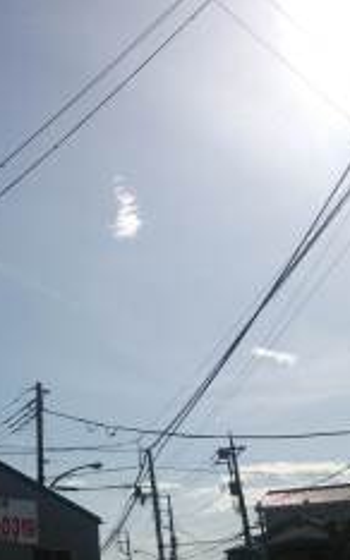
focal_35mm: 54
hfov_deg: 23.2
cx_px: 22
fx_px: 825
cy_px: 312
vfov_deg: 37.5
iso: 32
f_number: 2.5
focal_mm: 4.21
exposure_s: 1/2348
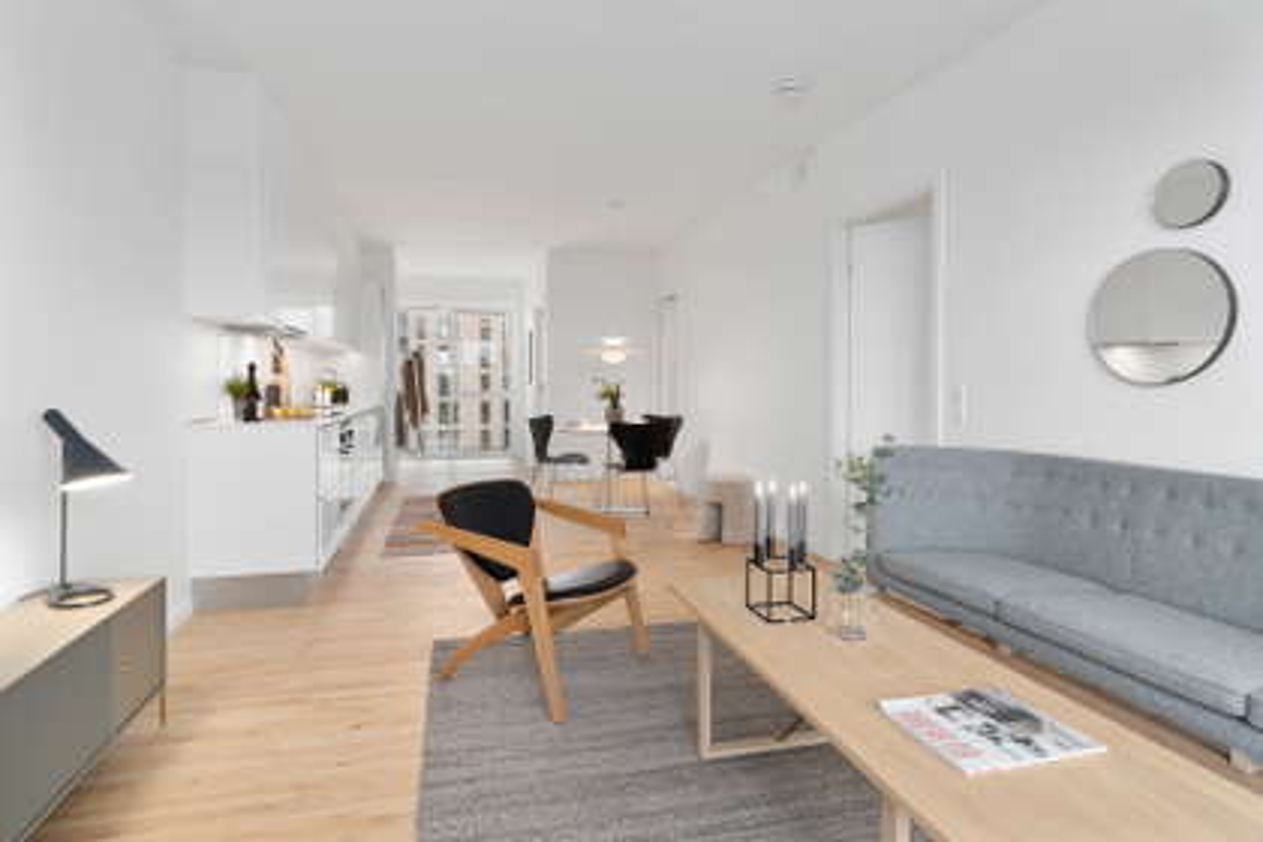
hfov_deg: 90.0
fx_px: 631
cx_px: 632
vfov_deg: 67.4
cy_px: 421
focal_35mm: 18
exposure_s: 1/8
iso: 200
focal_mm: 12
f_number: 8
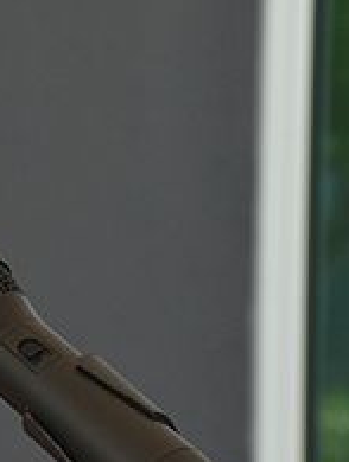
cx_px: -188
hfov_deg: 2.8
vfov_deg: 3.7
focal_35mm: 530
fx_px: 7101
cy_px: 122
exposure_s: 1/250
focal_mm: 120
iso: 800
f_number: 10
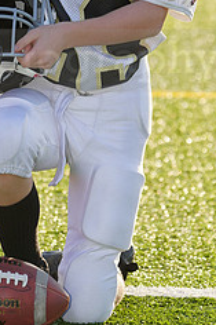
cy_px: 48
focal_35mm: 507
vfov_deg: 4.1
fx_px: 4569
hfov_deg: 2.7
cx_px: 40
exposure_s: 1/250
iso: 100
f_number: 5.6
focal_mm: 206
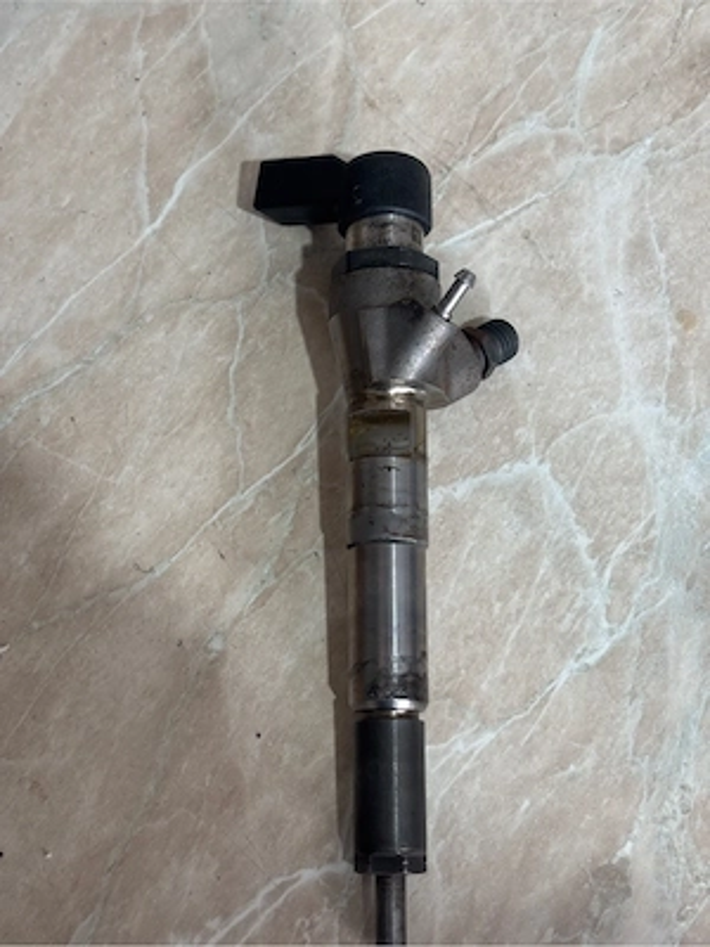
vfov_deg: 36.8
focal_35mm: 52
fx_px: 1422
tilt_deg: -69.5
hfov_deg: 28.0
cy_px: 474
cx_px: 355
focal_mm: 5.96
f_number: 1.6
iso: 80
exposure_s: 1/60
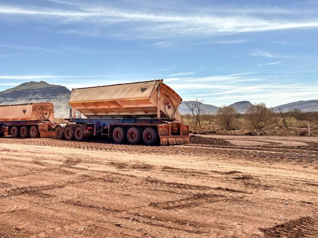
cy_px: 103
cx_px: 93
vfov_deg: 34.3
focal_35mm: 42
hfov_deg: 43.8
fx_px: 386
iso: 50
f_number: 1.5
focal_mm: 5.7
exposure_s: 1/5587
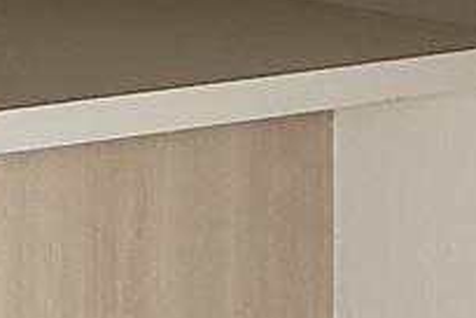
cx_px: -852
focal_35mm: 237
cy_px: -112
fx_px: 3133
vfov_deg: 5.8
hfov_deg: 7.8
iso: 25
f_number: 1.8
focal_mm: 3
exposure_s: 1/163
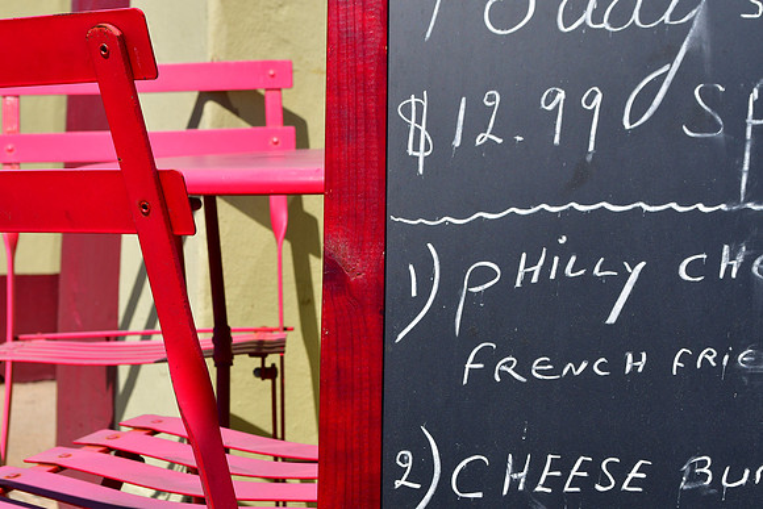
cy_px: 254
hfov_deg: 27.0
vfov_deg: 18.2
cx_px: 382
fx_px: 1590
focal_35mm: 75
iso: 200
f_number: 11
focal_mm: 50
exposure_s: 1/400
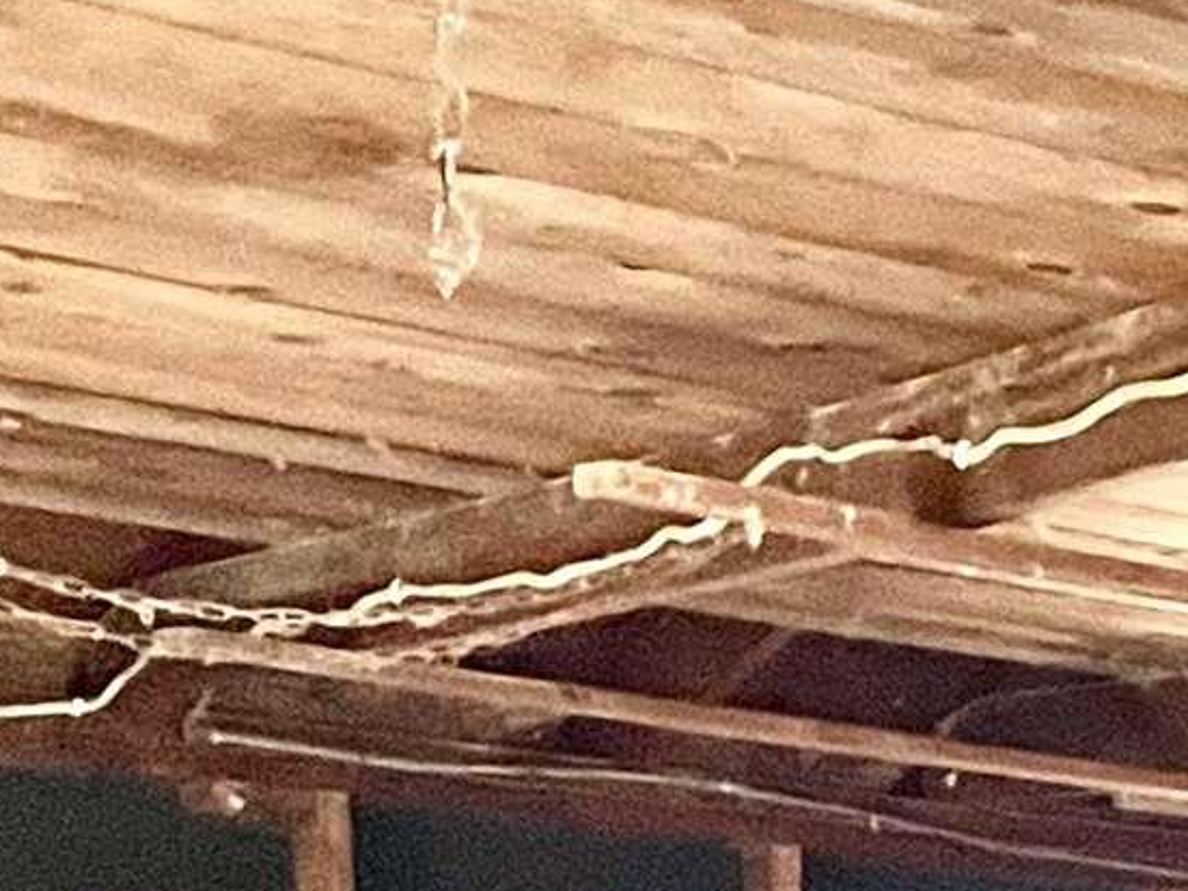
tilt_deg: -5.2
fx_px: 4975
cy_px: 1959
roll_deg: -0.5
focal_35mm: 145
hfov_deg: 12.5
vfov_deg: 9.4
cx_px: 2089
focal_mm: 4.2
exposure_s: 1/40
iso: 500
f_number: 1.6
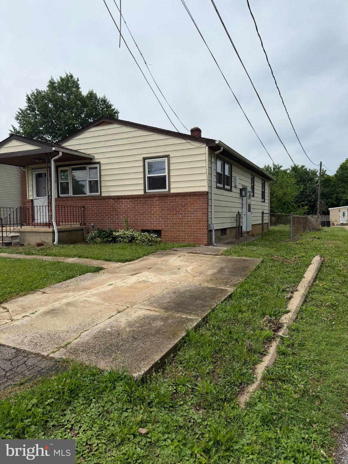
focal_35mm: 24
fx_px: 322
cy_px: 232
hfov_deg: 56.8
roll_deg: +0.9
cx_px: 174
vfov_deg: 71.6
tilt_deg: -2.8
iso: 80
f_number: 1.78
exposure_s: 1/7353
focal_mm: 6.76
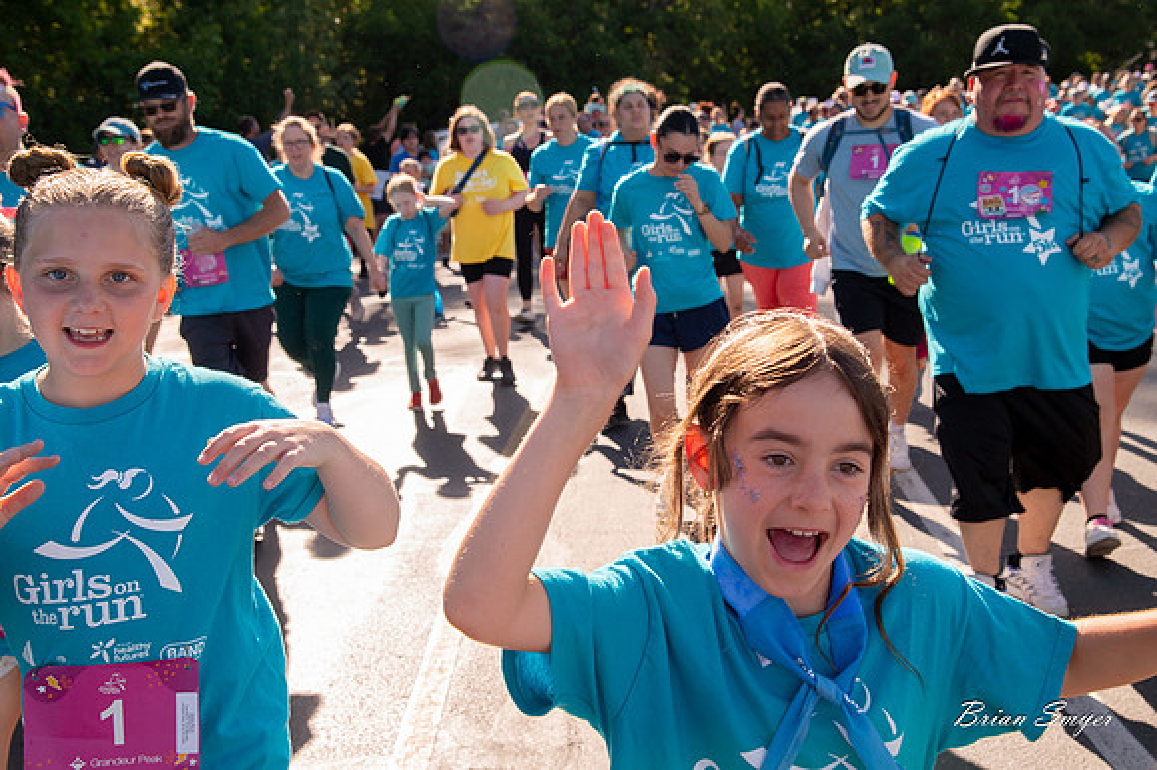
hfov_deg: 41.1
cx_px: 578
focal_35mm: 48
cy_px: 385
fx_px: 1542
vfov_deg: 28.0
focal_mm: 48
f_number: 8
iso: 800
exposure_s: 1/1000
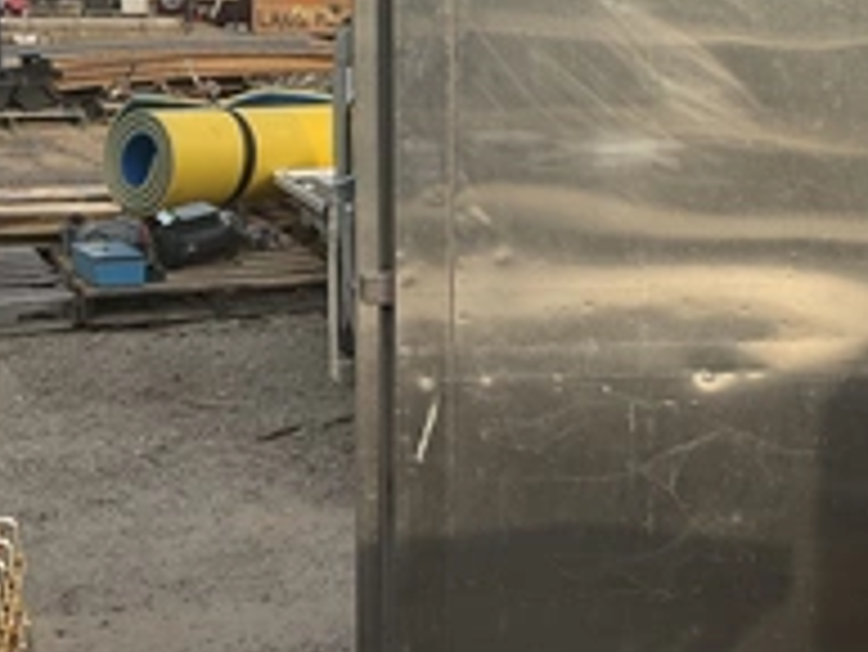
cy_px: 220
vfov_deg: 24.3
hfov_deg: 31.9
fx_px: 1505
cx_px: 580
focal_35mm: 60
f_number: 1.8
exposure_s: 1/978
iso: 25
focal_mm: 3
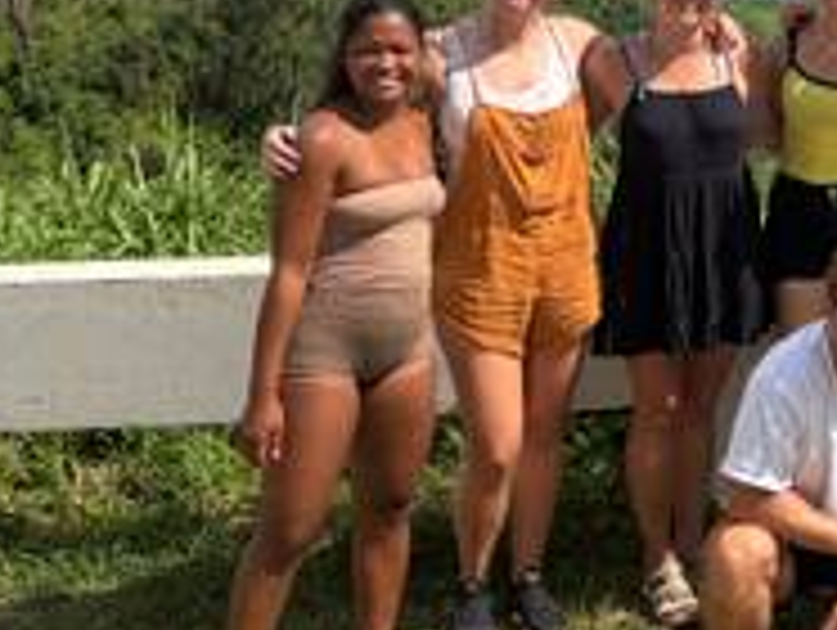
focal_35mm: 67
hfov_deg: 25.7
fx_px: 1622
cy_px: 54
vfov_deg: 21.5
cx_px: 1022
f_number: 1.6
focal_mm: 5.96
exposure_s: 1/3831
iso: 50
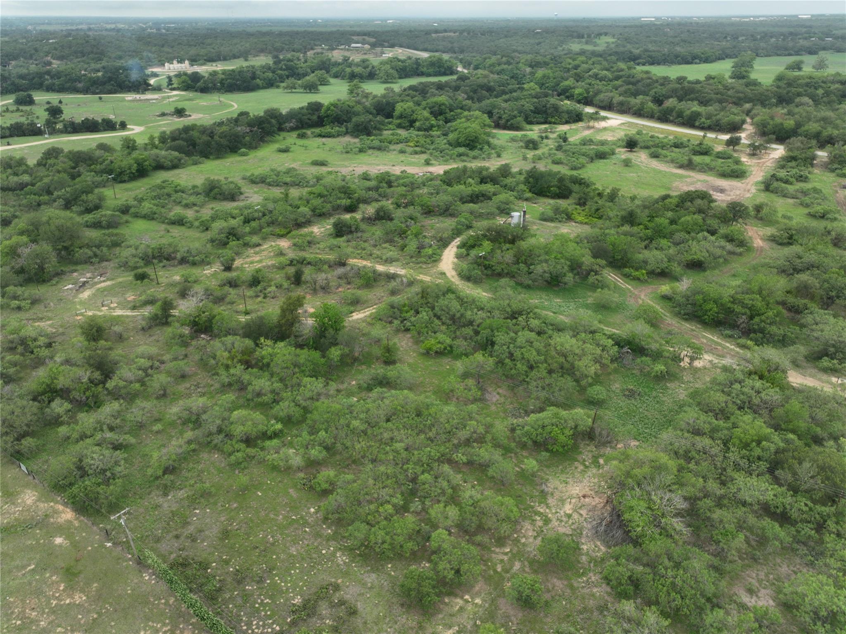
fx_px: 586
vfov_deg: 56.8
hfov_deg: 71.6
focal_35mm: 24
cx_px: 423
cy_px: 317
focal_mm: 12.29
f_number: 2.8
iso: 100
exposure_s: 1/800
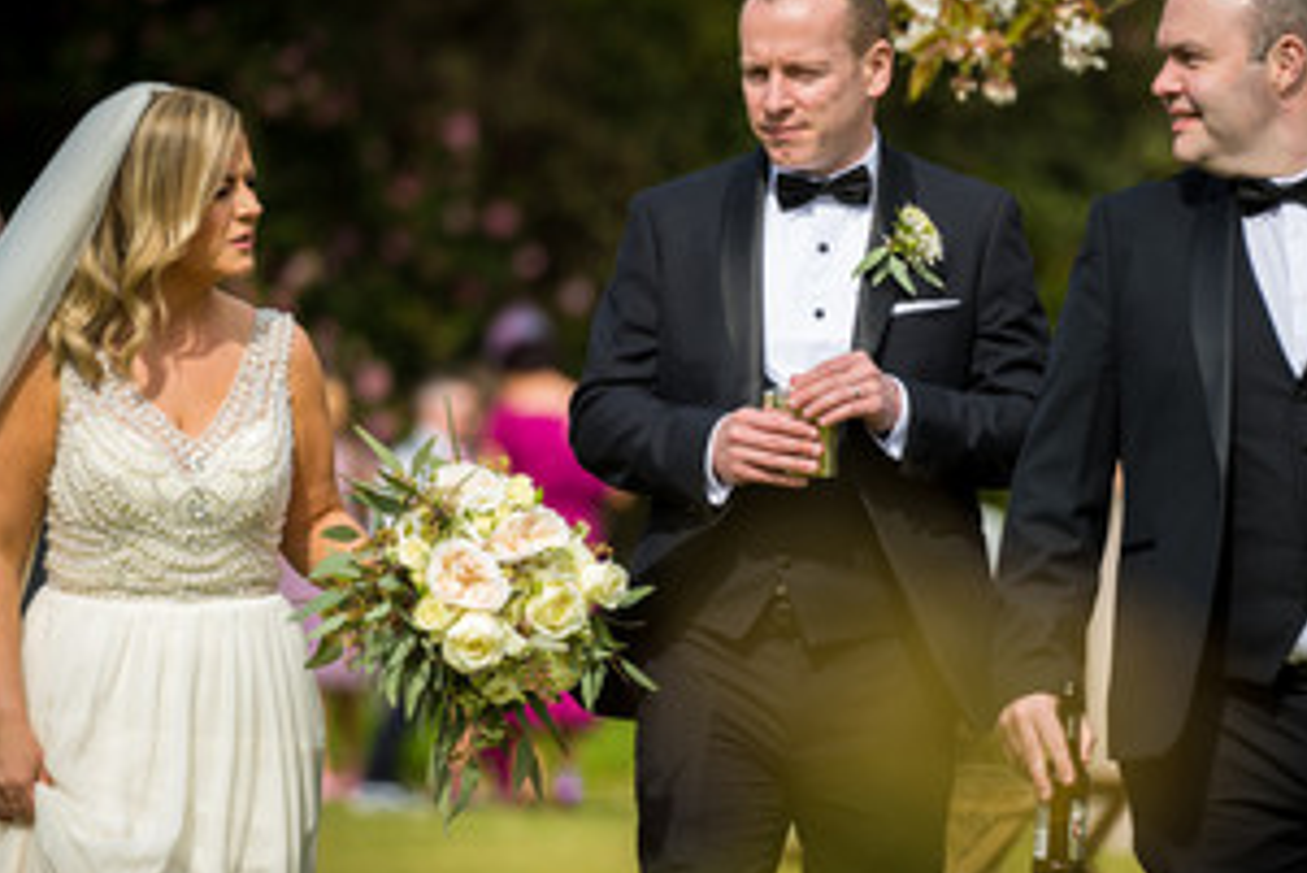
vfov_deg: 5.2
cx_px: 756
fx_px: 9661
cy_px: 489
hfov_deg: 7.7
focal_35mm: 266
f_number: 2.8
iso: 100
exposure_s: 1/1250
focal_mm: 200
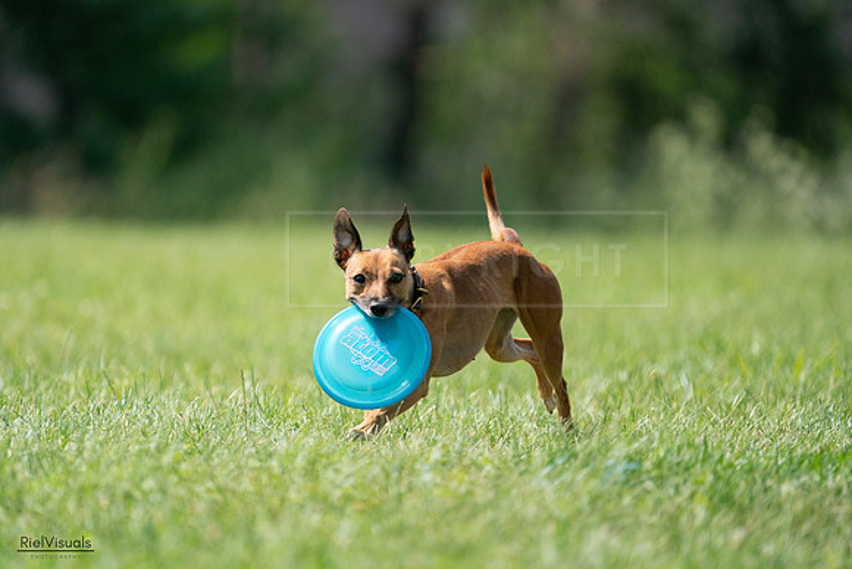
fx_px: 14203
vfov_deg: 2.3
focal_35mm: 600
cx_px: 426
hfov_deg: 3.4
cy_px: 284
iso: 1250
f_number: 6.3
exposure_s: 1/4000
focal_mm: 600
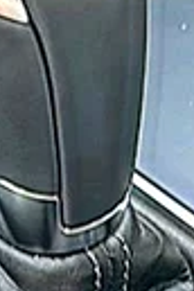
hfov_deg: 5.7
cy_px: 324
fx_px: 1956
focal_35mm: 242
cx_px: 97
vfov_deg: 8.4
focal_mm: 6.86
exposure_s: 1/40
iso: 64
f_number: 1.78
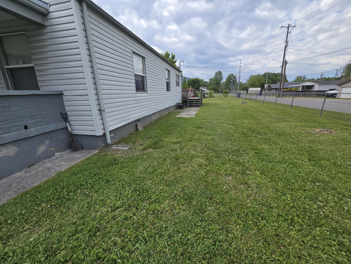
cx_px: 176
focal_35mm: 13
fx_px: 132
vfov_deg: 89.9
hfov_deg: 106.2
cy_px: 132
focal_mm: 2.2
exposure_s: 1/1033
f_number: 2.2
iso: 50
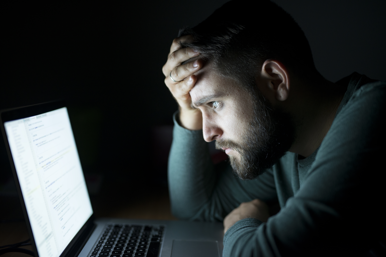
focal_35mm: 50
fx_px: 536
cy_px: 128
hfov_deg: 39.6
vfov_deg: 27.0
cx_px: 193
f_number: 2
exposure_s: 1/60
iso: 1000
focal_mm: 50
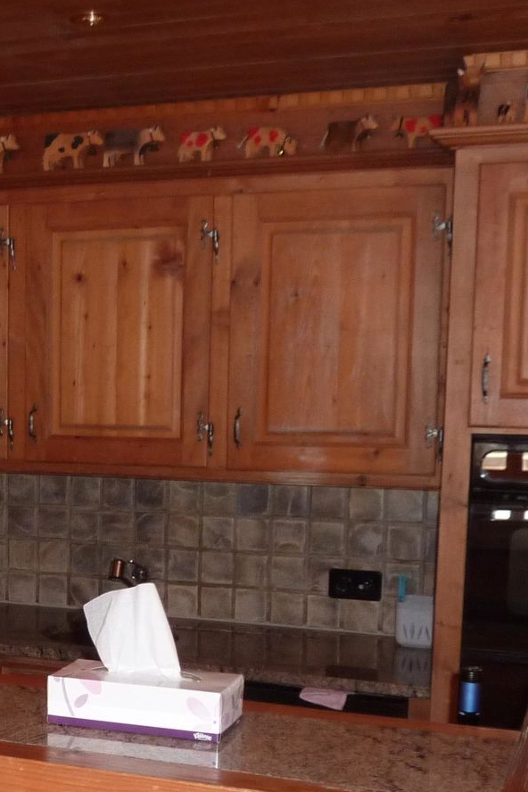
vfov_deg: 33.0
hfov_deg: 21.8
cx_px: -8
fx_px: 1320
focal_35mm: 60
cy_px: 551
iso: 200
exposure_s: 1/30
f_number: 3.3
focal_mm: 4.1
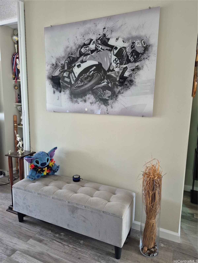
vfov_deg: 73.9
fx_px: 175
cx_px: 99
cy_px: 132
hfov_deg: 58.9
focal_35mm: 23
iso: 640
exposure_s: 1/120
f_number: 1.8
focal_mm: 5.4
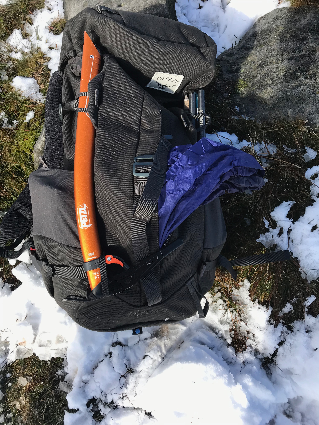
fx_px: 344
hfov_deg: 49.7
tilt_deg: -61.5
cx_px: 160
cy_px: 212
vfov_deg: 63.4
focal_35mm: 28
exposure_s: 1/948
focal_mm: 3.99
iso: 20
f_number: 1.8
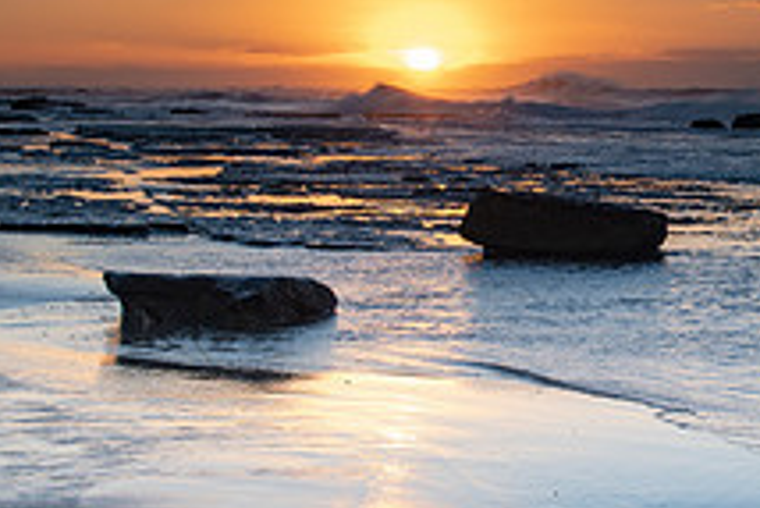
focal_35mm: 112
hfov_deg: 17.9
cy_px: 229
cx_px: 707
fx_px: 2366
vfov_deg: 12.3
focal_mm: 27
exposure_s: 1/8
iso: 50
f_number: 10
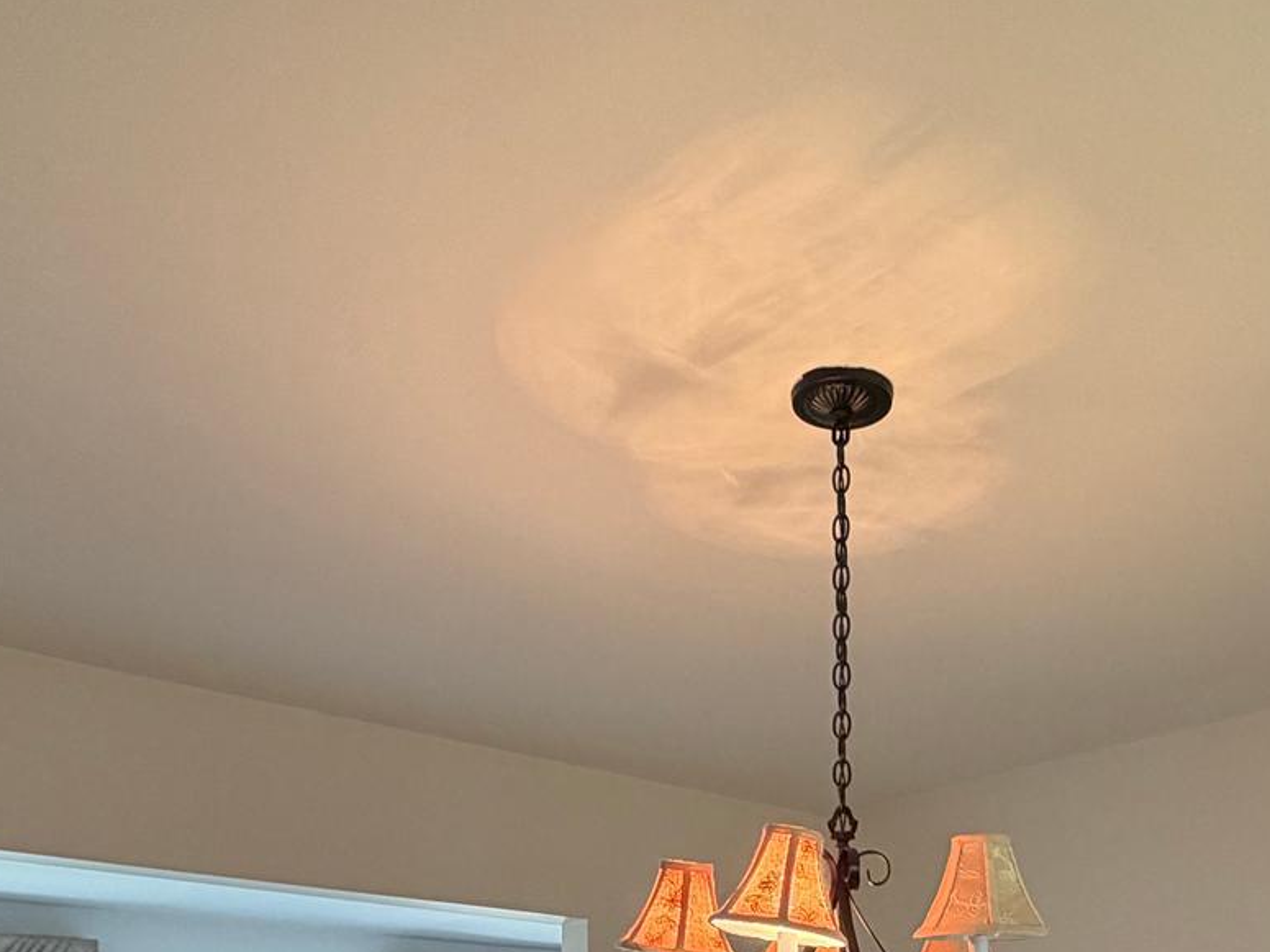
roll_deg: +0.4
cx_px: 816
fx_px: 1357
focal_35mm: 37
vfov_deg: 32.5
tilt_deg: -0.2
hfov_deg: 49.5
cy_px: 1117
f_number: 2.2
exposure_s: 1/60
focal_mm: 2.22
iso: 250
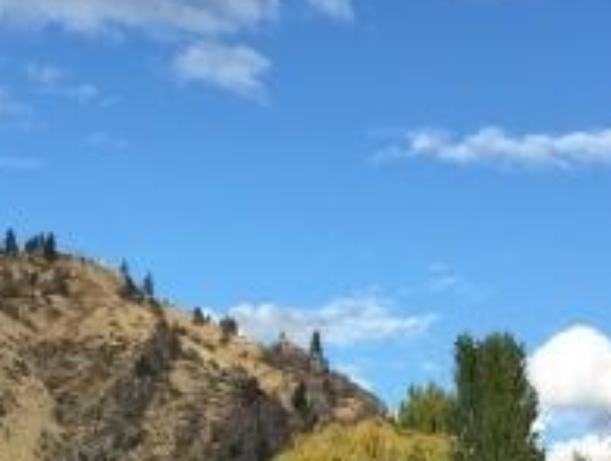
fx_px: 1680
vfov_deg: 15.6
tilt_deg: +10.6
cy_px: 332
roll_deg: +2.1
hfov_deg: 20.6
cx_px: 254
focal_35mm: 95
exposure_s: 1/1464
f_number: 2.2
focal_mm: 4.15
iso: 32
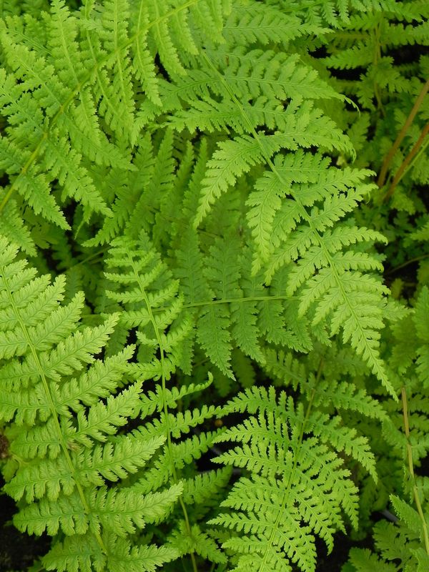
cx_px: 214
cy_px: 286
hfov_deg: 12.7
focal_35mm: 117
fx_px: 1933
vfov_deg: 16.8
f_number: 4.5
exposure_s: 1/30
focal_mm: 20.8
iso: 160
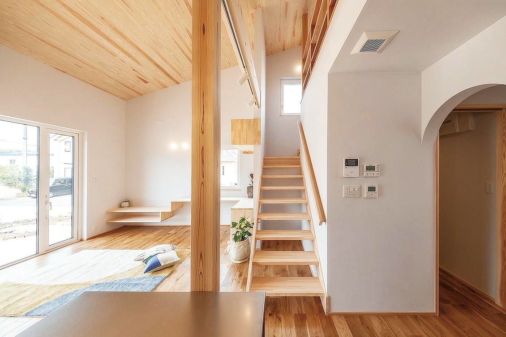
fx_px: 169
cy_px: 168
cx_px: 253
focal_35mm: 12
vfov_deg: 90.0
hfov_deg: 112.6
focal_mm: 8
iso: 500
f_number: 5.6
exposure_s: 1/60
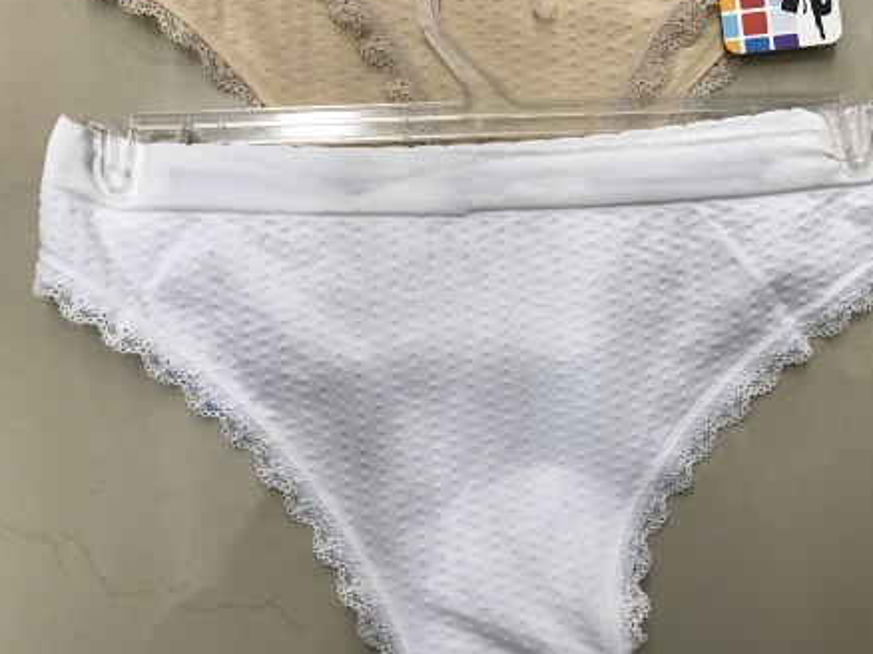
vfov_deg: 44.1
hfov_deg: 56.7
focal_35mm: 32
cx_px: 492
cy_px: 360
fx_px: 807
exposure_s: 1/33
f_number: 1.8
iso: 40
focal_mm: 3.99
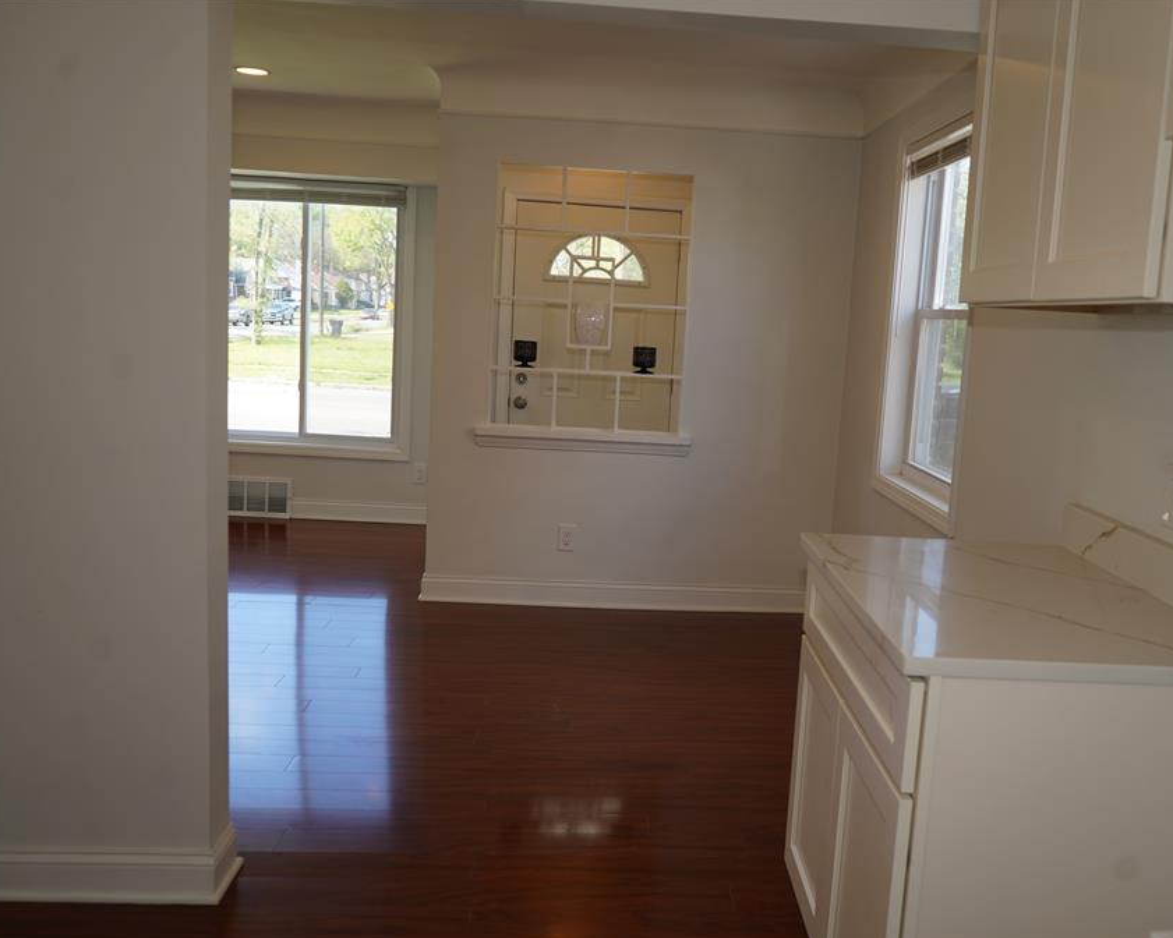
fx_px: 1111
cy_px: 472
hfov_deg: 55.3
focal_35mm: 32
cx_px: 696
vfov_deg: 45.8
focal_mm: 28
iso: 100
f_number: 4.5
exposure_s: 1/80
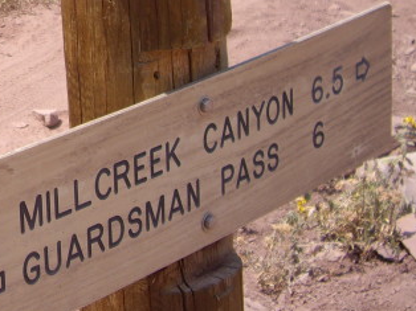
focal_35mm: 124
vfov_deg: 11.7
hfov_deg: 15.0
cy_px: -65
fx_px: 1489
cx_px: -168
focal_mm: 7.9
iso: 64
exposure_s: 1/640
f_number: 2.8
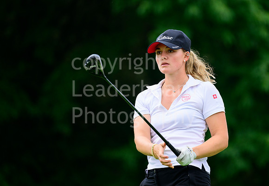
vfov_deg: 3.7
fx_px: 2874
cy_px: 78
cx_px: 162
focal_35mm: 380
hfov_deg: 5.4
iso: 1250
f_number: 5.3
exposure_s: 1/2000
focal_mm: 320
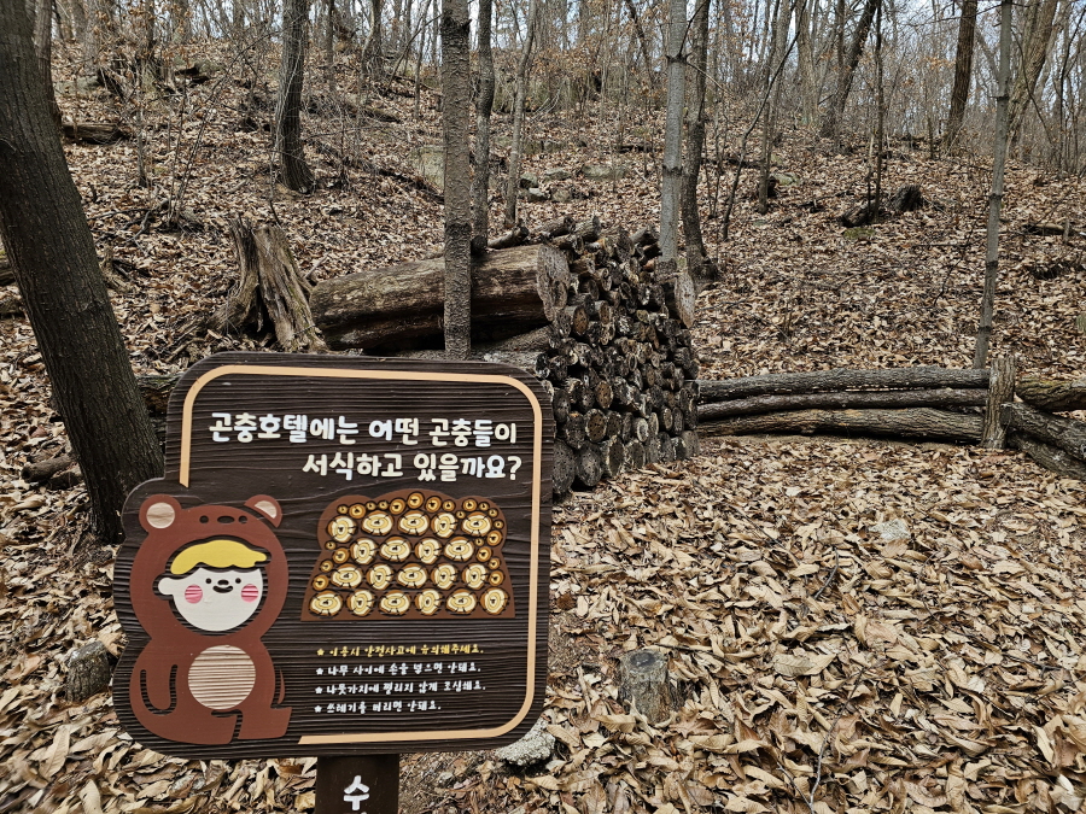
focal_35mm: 23
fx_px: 722
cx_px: 543
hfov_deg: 73.9
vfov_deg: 58.9
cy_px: 407
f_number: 1.7
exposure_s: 1/359
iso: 50
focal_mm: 6.3
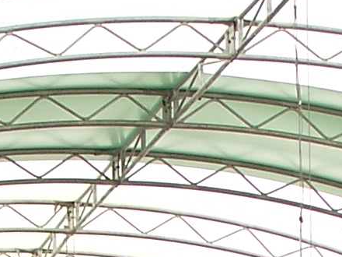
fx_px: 3152
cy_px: 894
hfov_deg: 6.2
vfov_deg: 4.4
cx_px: 295
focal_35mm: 319
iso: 64
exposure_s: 1/100
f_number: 3.2
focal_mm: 9.1
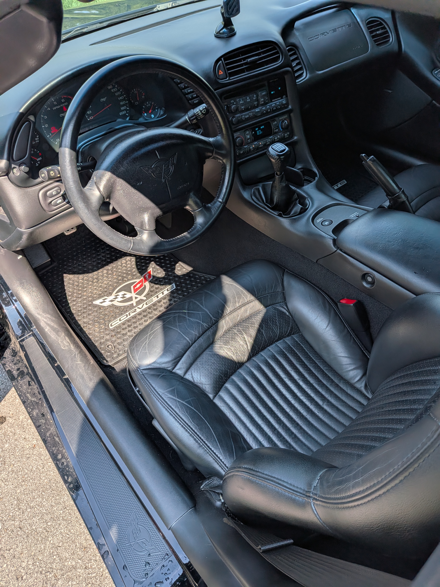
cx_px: 220
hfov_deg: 56.8
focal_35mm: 24
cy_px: 294
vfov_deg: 71.6
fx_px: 407
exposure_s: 1/496
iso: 26
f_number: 1.7
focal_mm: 4.53
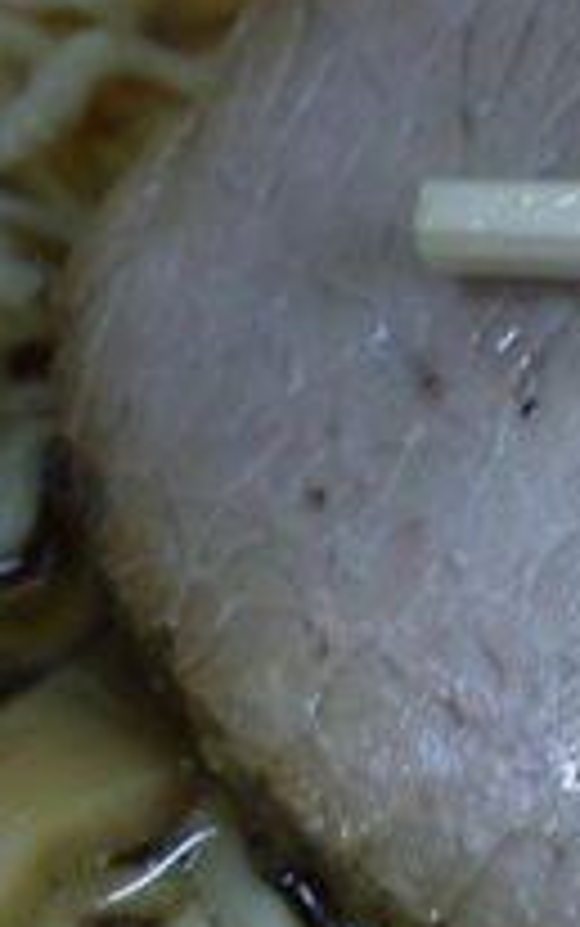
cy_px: 576
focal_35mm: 107
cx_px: 647
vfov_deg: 19.4
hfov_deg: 12.0
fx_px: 2702
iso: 100
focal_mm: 9.1
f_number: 4.3
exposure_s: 1/10
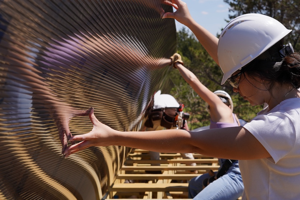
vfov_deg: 27.0
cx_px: 150
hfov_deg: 39.6
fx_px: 417
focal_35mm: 50
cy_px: 100
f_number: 8
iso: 320
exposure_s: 1/1000
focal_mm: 50
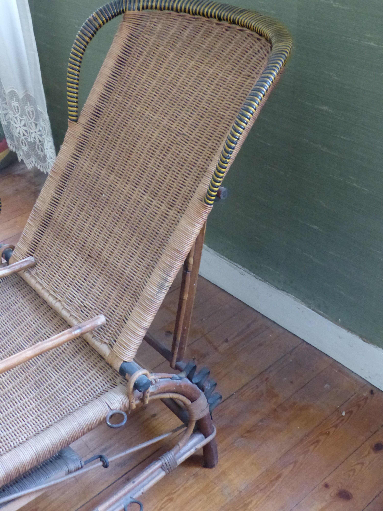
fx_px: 620
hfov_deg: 34.3
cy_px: 256
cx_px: 192
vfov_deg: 44.8
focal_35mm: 42
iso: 800
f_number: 2.8
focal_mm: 7.6
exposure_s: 1/20
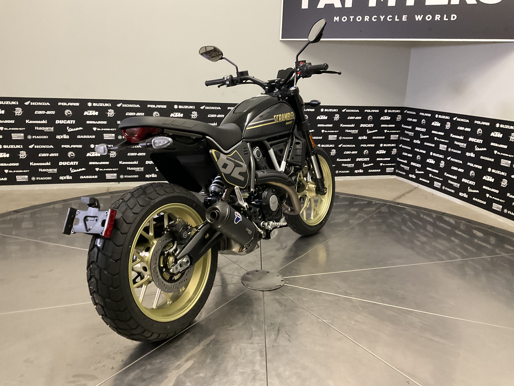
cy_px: 193
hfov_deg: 61.7
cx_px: 257
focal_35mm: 29
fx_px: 431
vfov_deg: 48.2
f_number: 1.8
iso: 250
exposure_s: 1/40
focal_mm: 3
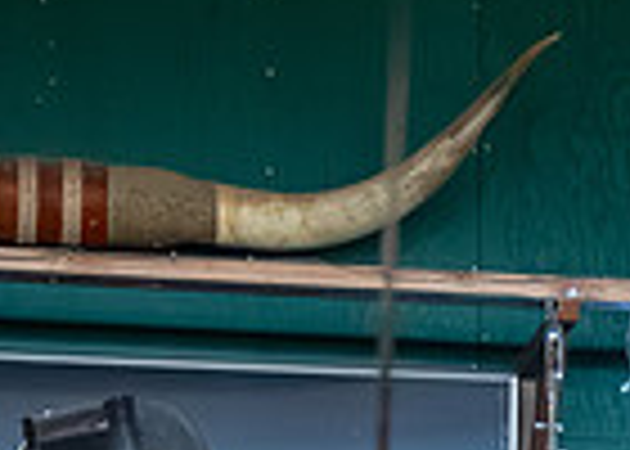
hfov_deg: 7.6
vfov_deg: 5.4
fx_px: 4724
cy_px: 751
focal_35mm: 264
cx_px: 677
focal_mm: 44
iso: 8000
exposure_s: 1/320
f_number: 5.6
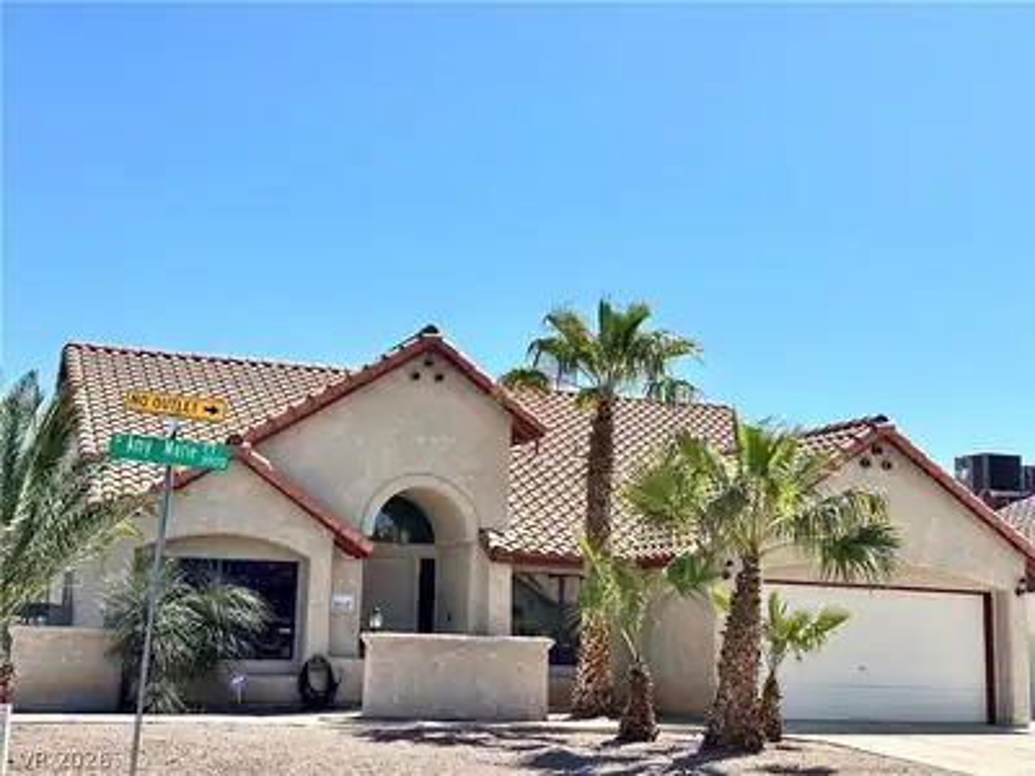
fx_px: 1435
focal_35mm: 48
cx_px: 518
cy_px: 388
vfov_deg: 30.3
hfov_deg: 39.7
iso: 64
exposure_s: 1/3367
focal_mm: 6.86
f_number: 1.78
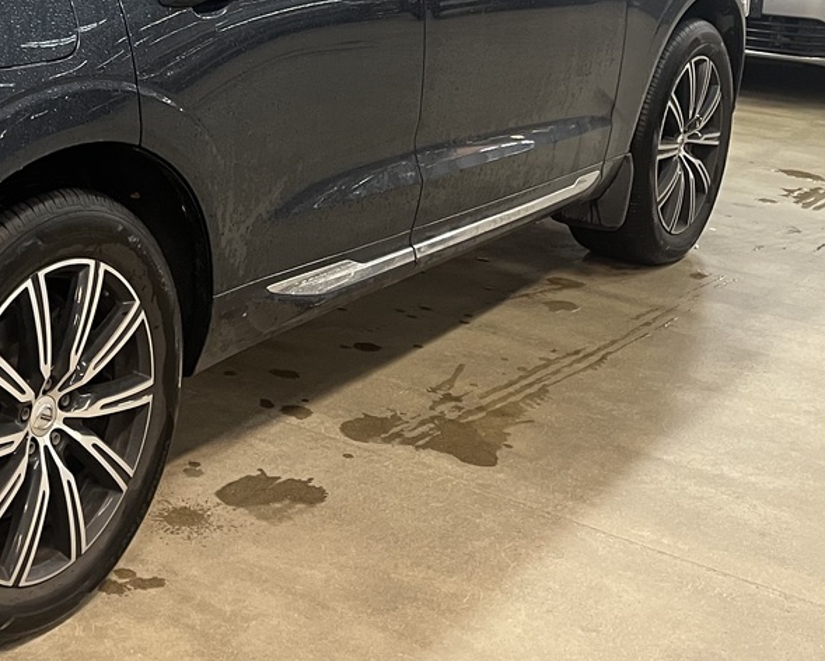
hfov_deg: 27.7
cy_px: 7
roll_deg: -1.1
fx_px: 1515
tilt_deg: -8.5
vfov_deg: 23.6
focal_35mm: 62
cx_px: -91
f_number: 1.6
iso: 250
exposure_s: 1/50
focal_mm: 5.1
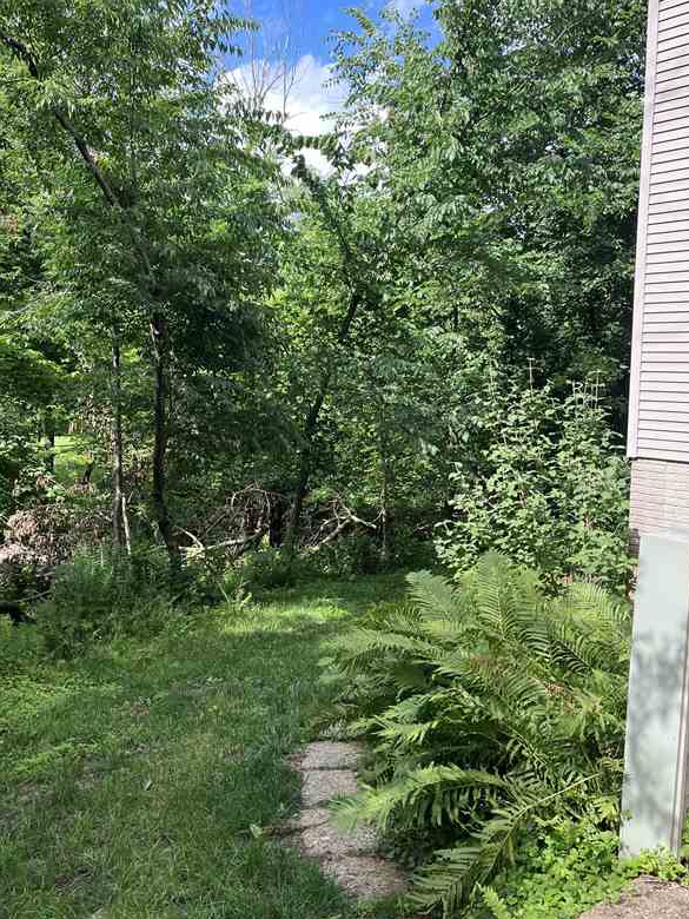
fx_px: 849
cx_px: 329
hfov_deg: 44.1
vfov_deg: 56.8
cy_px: 451
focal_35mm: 32
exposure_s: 1/608
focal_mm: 5.1
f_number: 1.6
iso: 50
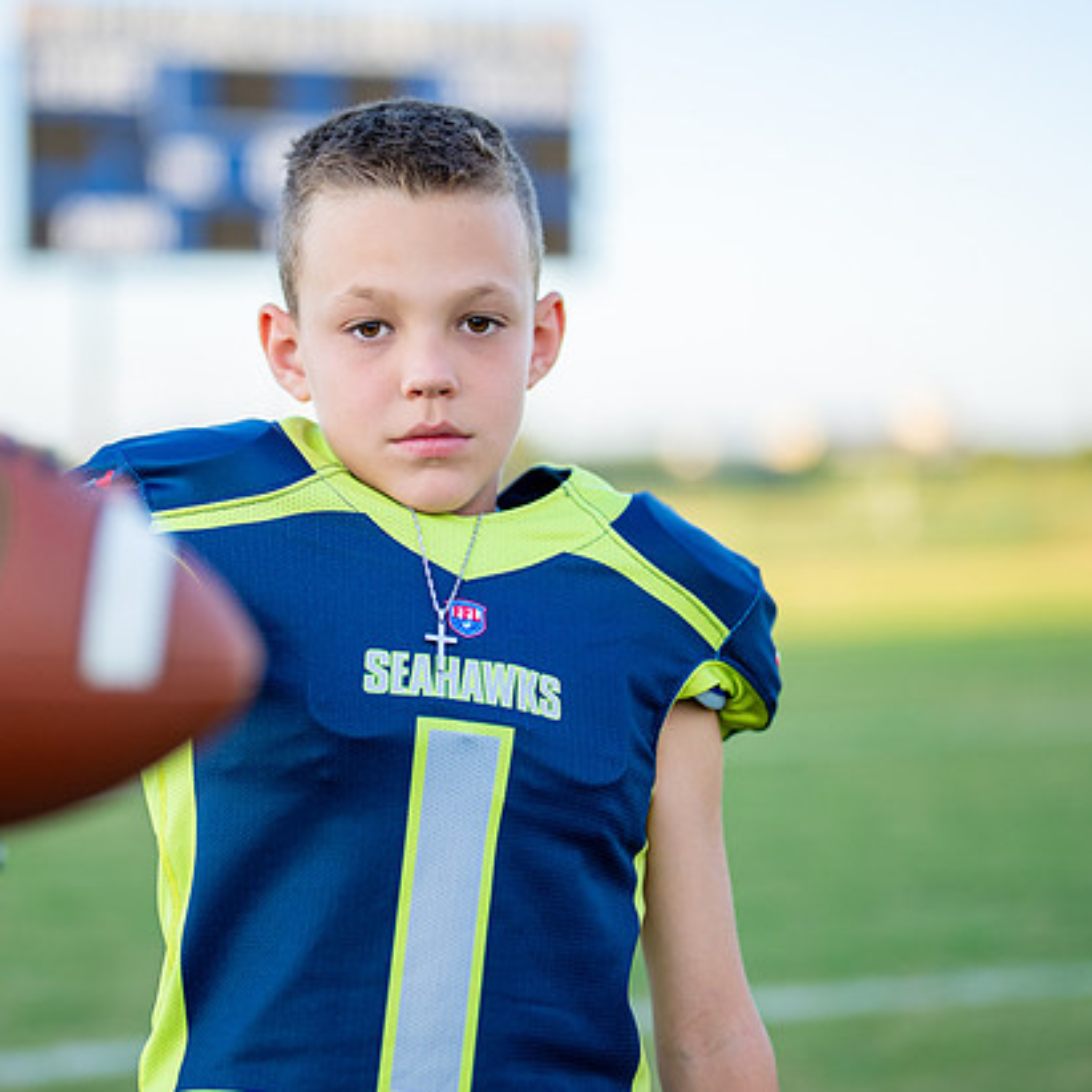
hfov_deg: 23.0
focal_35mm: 75
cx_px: 446
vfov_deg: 23.0
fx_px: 2677
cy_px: 463
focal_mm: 50
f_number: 1.2
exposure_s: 1/2000
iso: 160
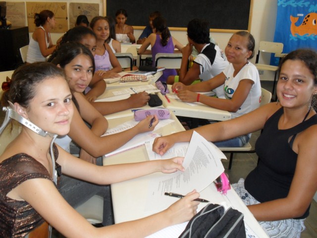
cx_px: 158
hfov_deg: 52.6
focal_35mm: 35
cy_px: 119
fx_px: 321
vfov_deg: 40.7
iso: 200
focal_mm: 6.3
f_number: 3.2
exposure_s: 1/45
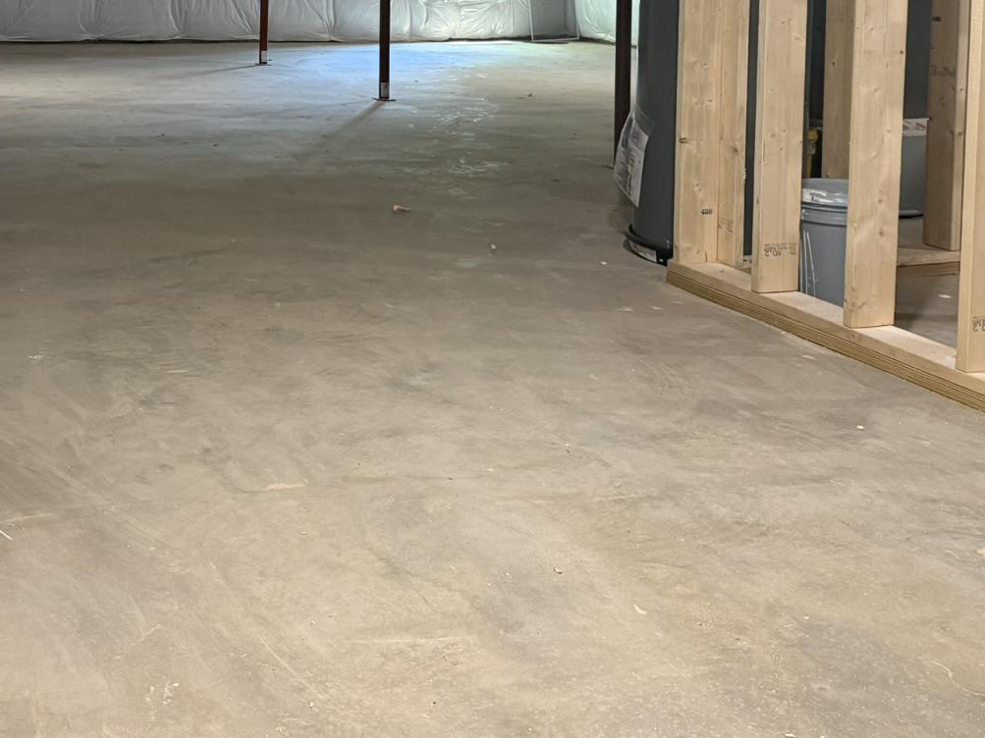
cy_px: 16
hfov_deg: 38.0
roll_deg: -0.6
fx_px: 1394
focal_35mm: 49
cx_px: 253
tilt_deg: -3.5
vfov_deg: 28.1
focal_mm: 6.76
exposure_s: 1/60
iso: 400
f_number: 1.78
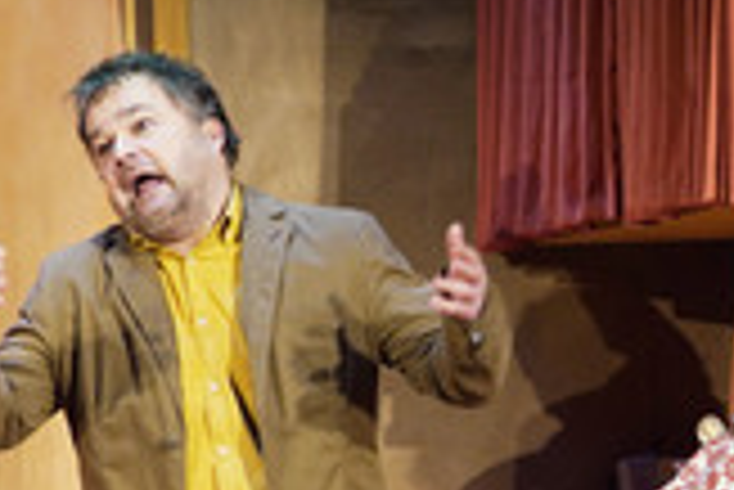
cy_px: 423
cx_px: 831
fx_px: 11285
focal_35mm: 553
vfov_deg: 2.5
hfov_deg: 3.7
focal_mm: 200
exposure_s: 1/250
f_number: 5
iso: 1600
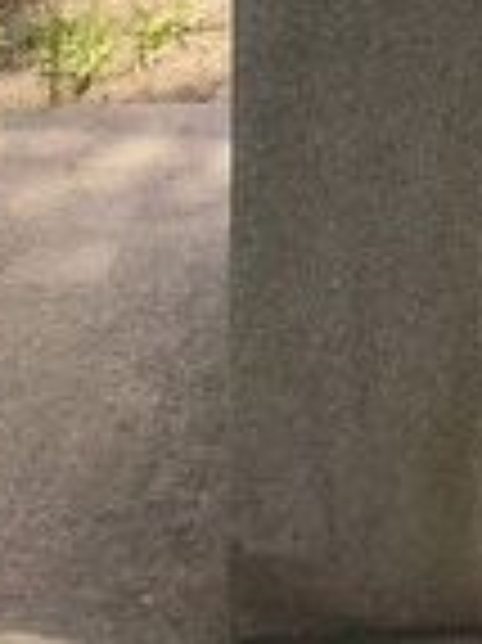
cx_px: 1284
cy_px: -1153
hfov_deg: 9.7
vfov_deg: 11.2
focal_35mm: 129
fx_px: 2399
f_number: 1.8
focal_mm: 5.56
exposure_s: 1/544
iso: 100
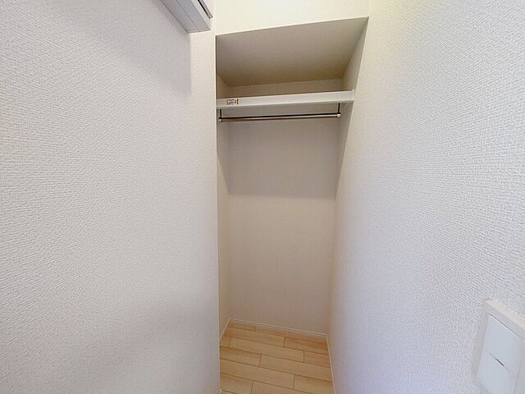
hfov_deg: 106.2
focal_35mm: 13
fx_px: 197
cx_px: 262
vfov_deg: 89.9
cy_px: 197
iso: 125
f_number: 2.2
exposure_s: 1/60
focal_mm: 1.74
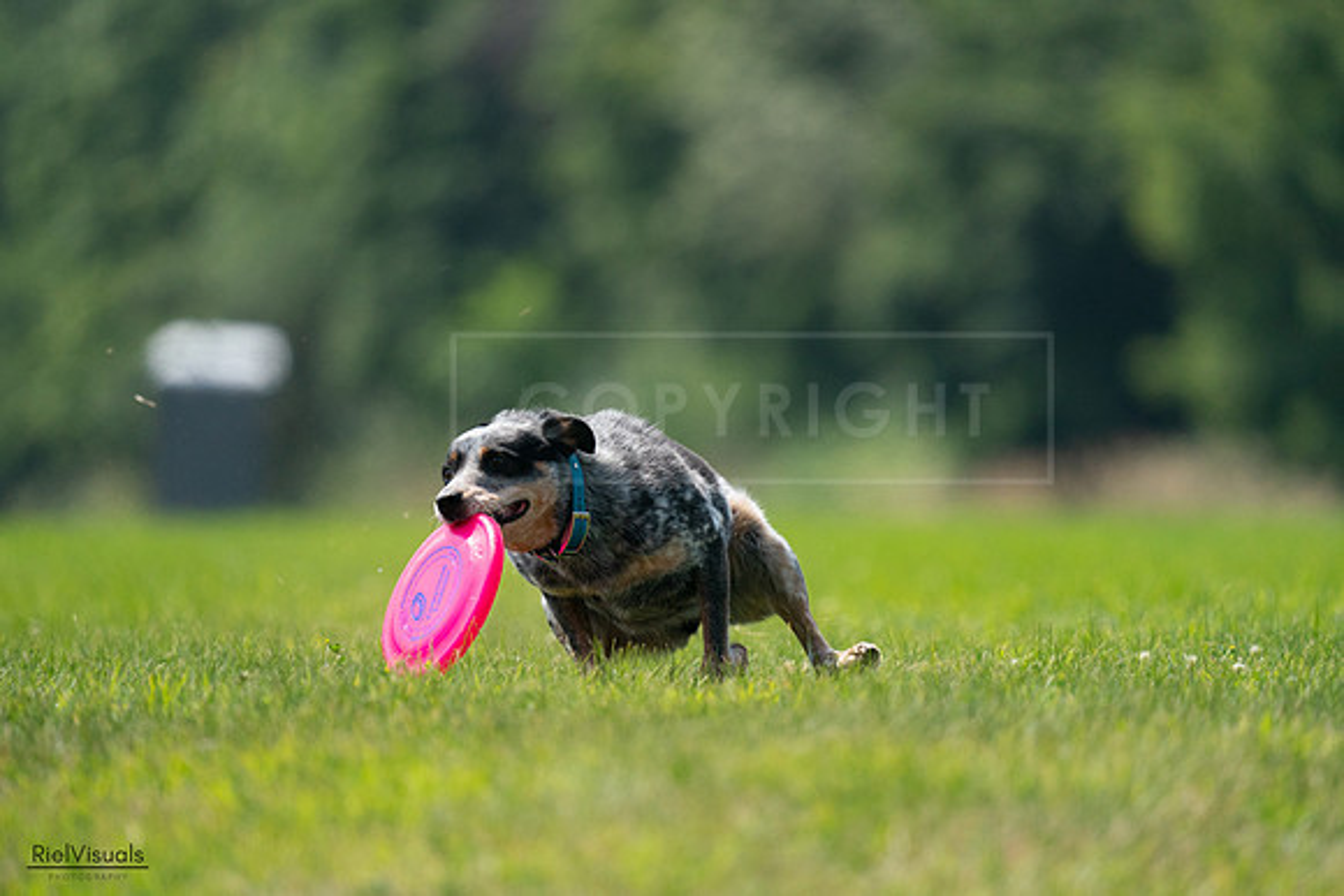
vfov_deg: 2.4
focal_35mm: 576
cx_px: 672
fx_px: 21508
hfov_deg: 3.6
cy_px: 448
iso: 1600
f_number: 6.3
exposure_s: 1/4000
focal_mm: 576
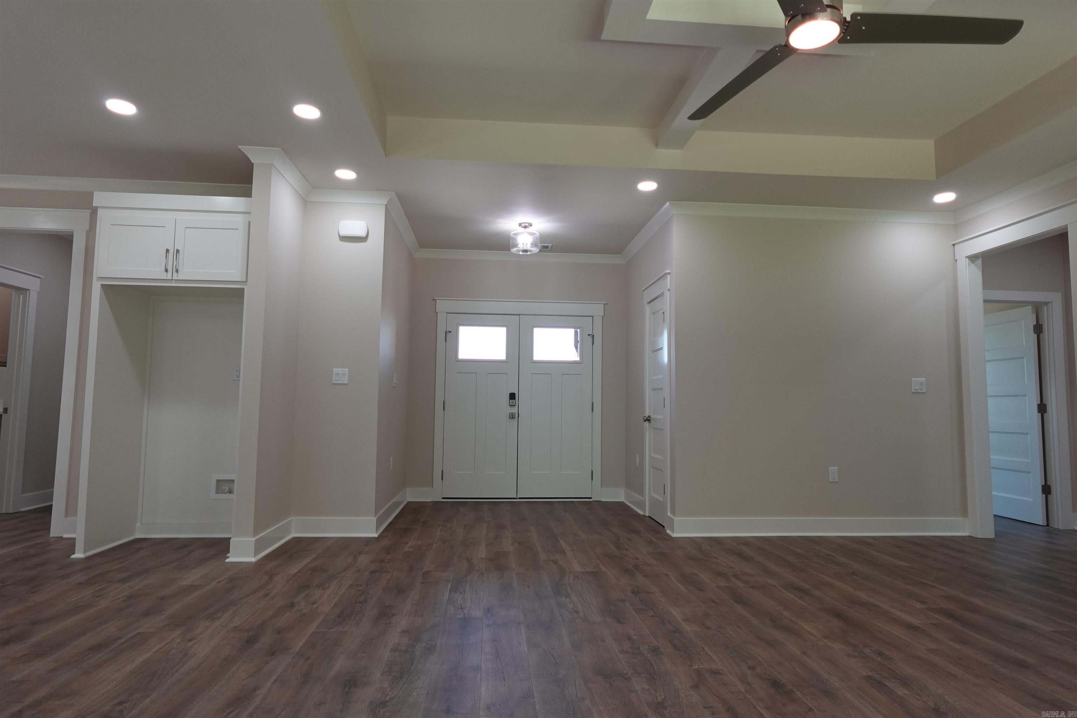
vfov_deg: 61.9
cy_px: 359
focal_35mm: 20
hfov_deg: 84.0
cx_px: 538
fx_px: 598
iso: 125
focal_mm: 7.6
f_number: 2
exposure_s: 1/100
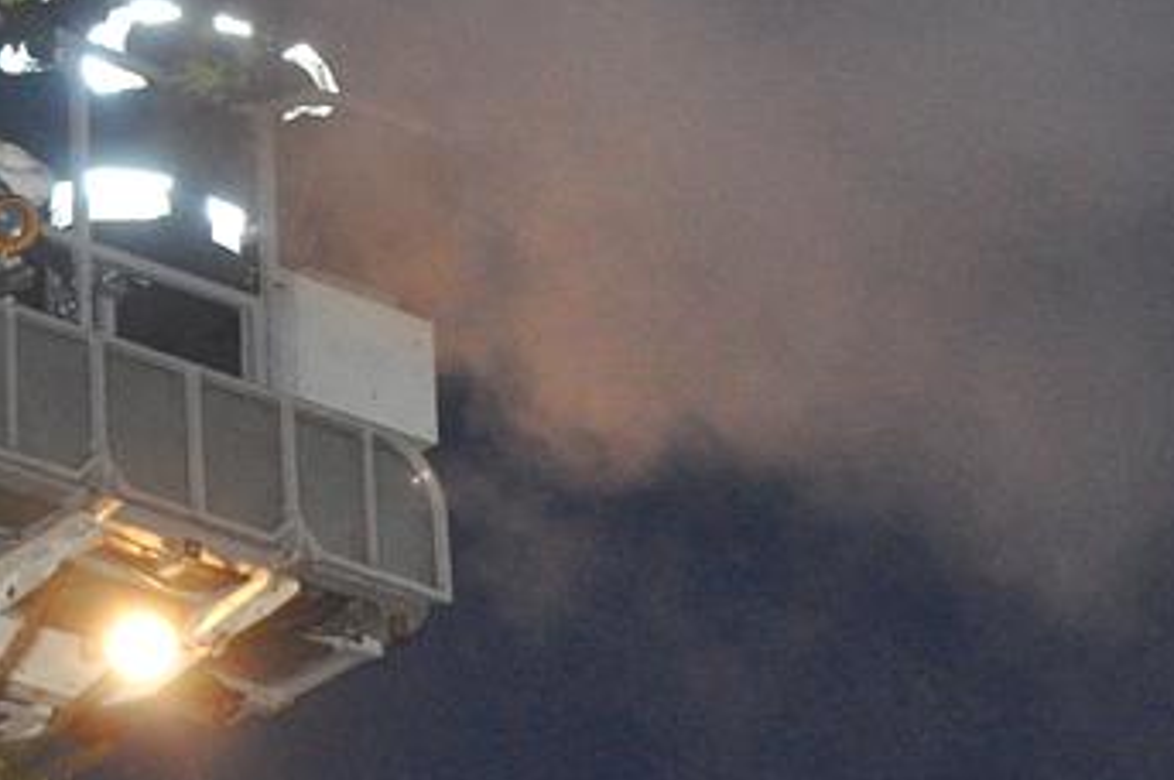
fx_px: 6654
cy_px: 190
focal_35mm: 204
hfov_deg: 10.0
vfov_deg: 6.7
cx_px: 188
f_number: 5.6
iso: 2500
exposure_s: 1/60
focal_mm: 55
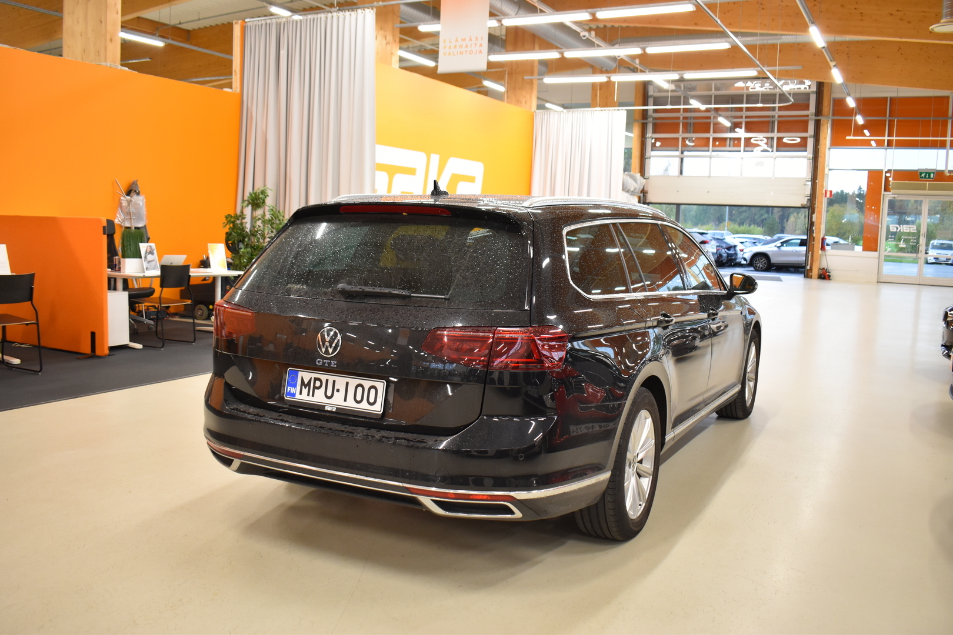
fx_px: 834
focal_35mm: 32
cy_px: 318
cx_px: 476
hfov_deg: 59.5
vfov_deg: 41.7
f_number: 3.8
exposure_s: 1/60
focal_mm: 21
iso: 900
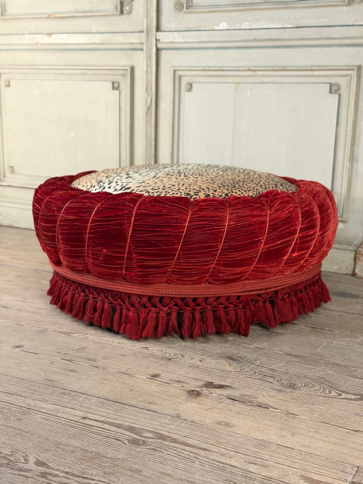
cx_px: 182
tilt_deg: -12.0
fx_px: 671
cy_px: 242
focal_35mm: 48
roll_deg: -1.2
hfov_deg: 30.3
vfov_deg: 39.7
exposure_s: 1/50
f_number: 1.78
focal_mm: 6.76
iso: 250
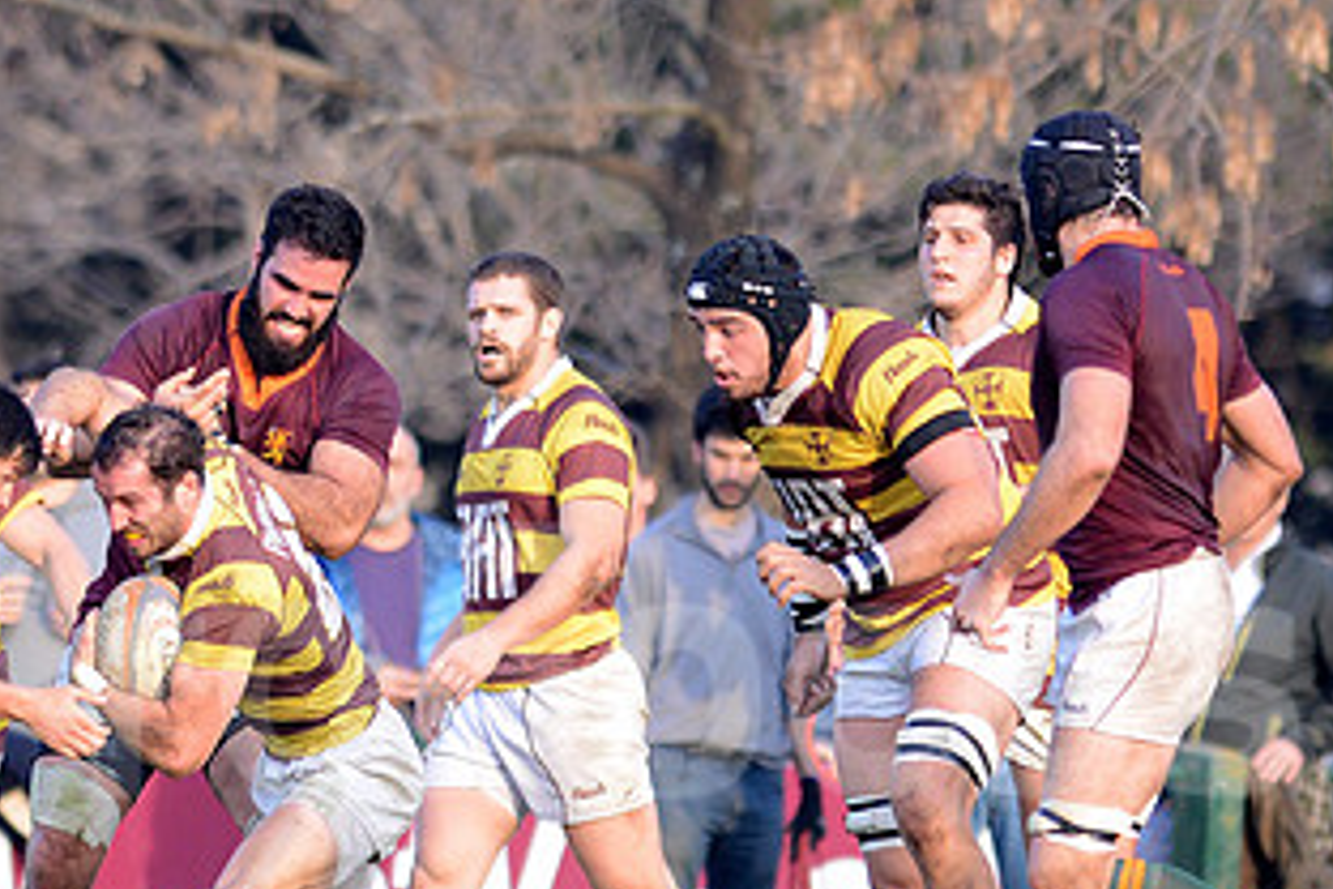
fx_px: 28953
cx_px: 231
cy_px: 652
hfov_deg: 2.6
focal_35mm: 782
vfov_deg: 1.8
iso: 1100
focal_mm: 420
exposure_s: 1/1000
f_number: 4
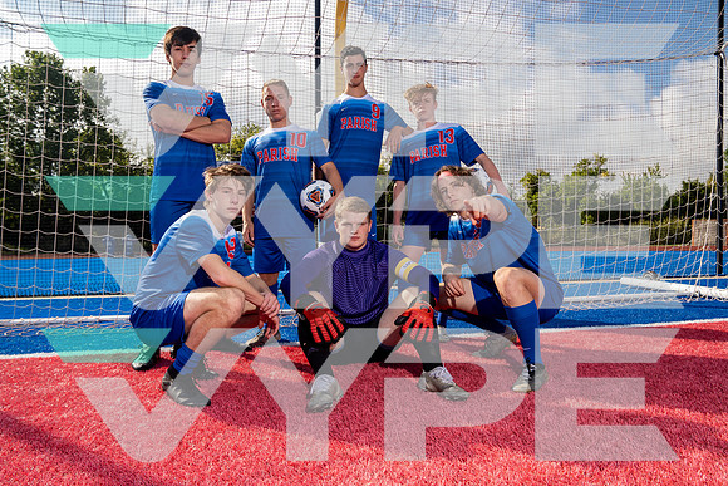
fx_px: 485
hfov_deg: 73.7
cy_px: 243
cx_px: 364
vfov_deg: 53.2
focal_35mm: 24
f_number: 5.6
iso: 100
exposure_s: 1/250
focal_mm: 24
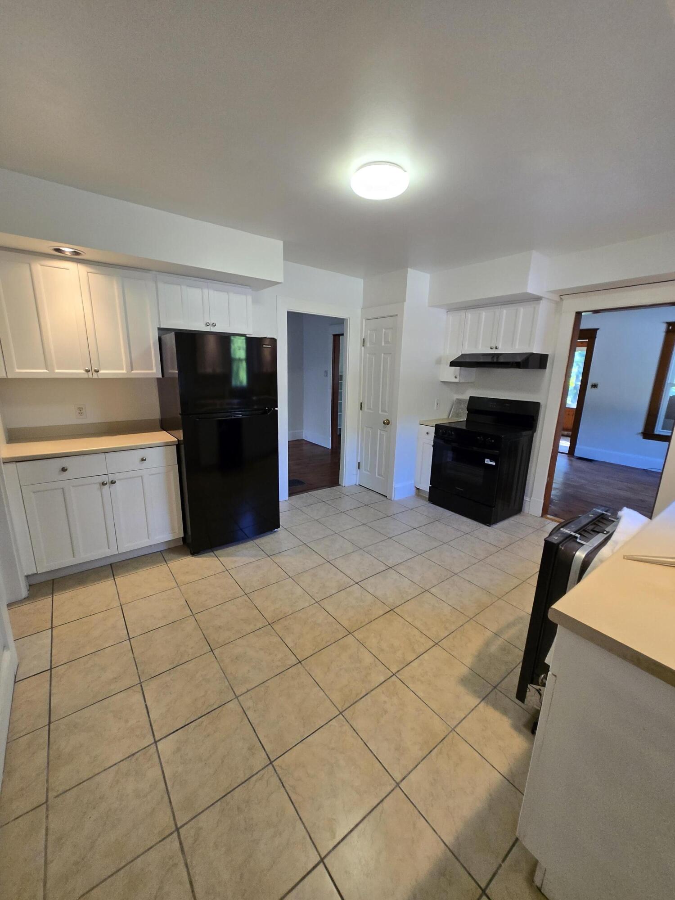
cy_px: 450
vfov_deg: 106.2
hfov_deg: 89.9
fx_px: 338
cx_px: 338
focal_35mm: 13
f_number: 2.2
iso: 160
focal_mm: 1.7
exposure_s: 1/60
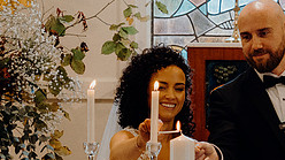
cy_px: 94
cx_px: 270
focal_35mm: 243
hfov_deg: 8.8
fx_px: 1835
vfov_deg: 5.0
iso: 1000
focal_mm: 66
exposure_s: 1/160
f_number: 3.5
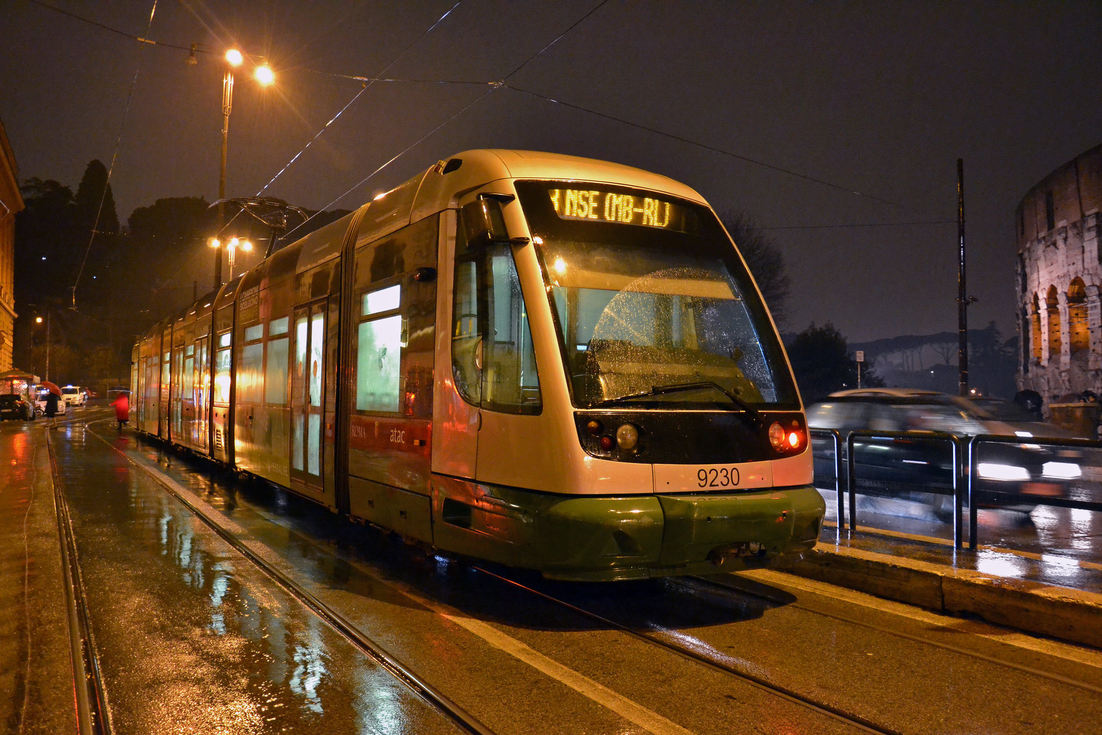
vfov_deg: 47.9
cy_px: 368
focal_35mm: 27
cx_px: 551
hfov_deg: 67.4
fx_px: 826
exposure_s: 1/15
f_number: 3.5
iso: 3200
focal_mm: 18
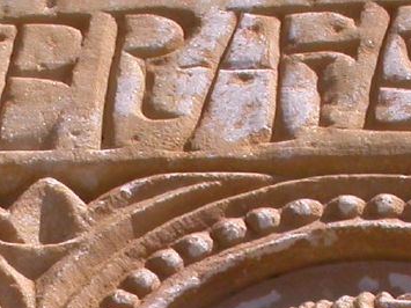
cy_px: 638
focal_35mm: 464
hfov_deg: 4.3
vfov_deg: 3.2
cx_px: 127
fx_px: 5507
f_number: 7.2
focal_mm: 21.3
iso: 100
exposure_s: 1/531
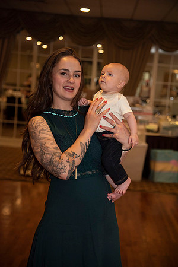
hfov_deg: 18.2
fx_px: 556
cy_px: 134
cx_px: 89
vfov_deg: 27.0
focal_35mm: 75
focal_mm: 75
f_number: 4
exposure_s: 1/200
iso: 640
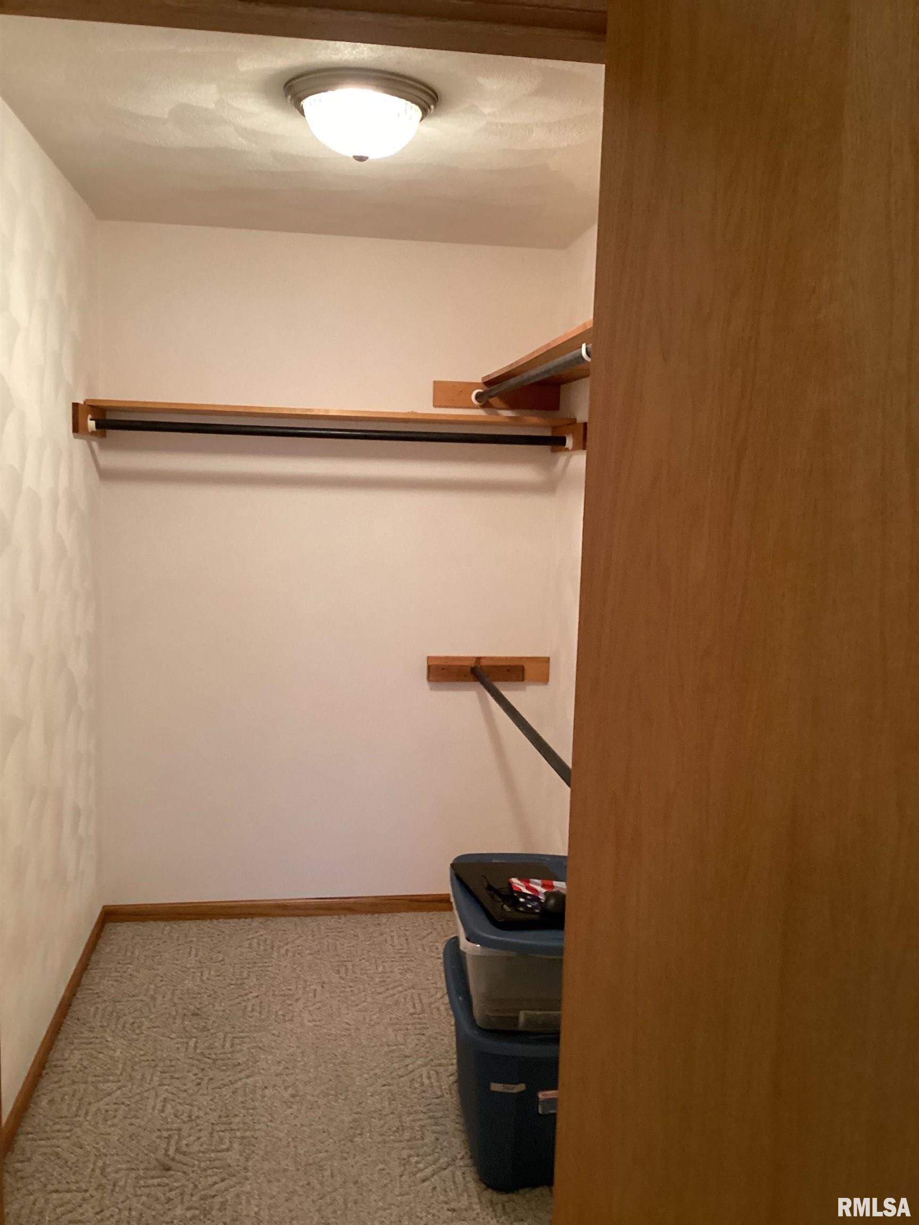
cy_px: 612
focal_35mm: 31
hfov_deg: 45.4
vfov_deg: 58.4
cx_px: 460
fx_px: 1097
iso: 320
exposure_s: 1/33
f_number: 2.4
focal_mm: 3.3
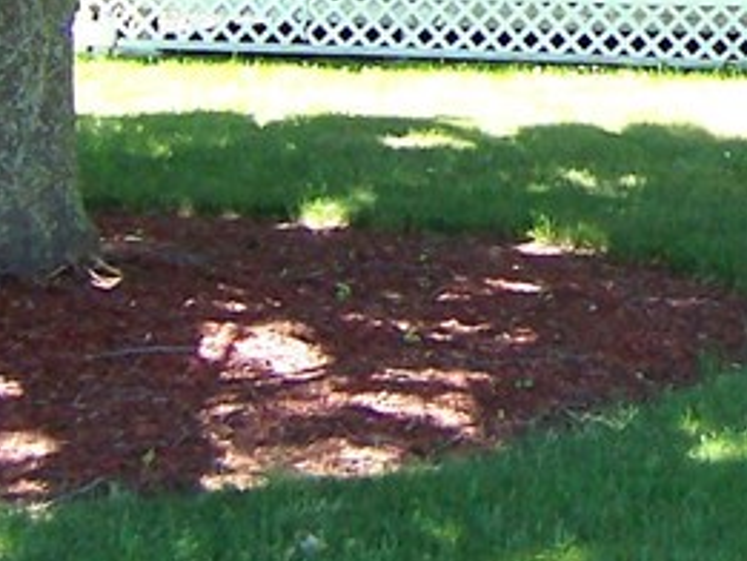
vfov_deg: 9.9
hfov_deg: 13.2
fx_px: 3044
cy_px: -469
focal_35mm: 141
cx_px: 1131
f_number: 3.4
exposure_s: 1/180
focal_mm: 5.6
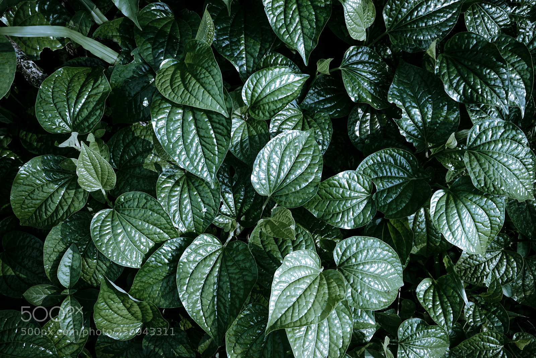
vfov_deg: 42.4
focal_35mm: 31
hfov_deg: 60.3
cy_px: 179
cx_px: 268
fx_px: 462
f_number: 11
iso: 200
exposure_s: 1/100
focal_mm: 31
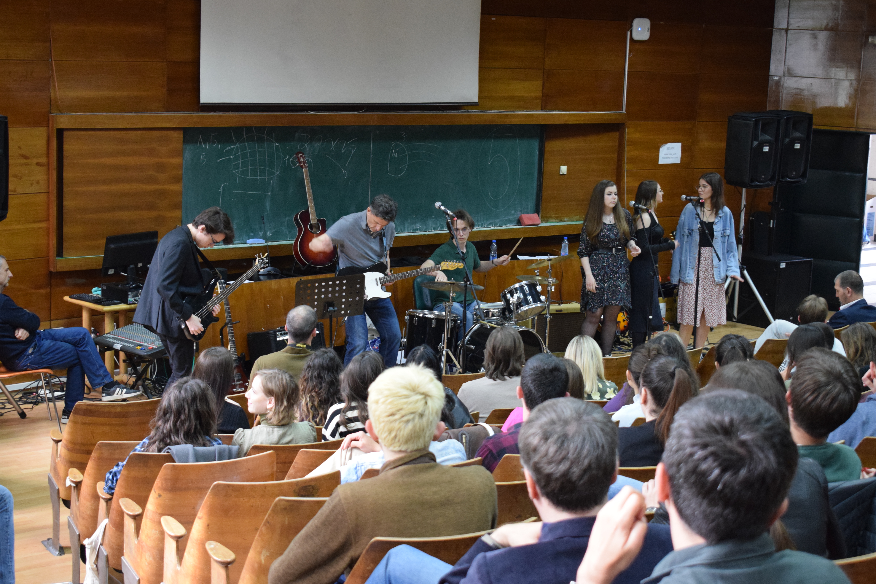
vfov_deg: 21.9
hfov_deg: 32.4
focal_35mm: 62
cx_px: 442
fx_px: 1509
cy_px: 288
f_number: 5
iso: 2500
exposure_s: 1/60
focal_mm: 40
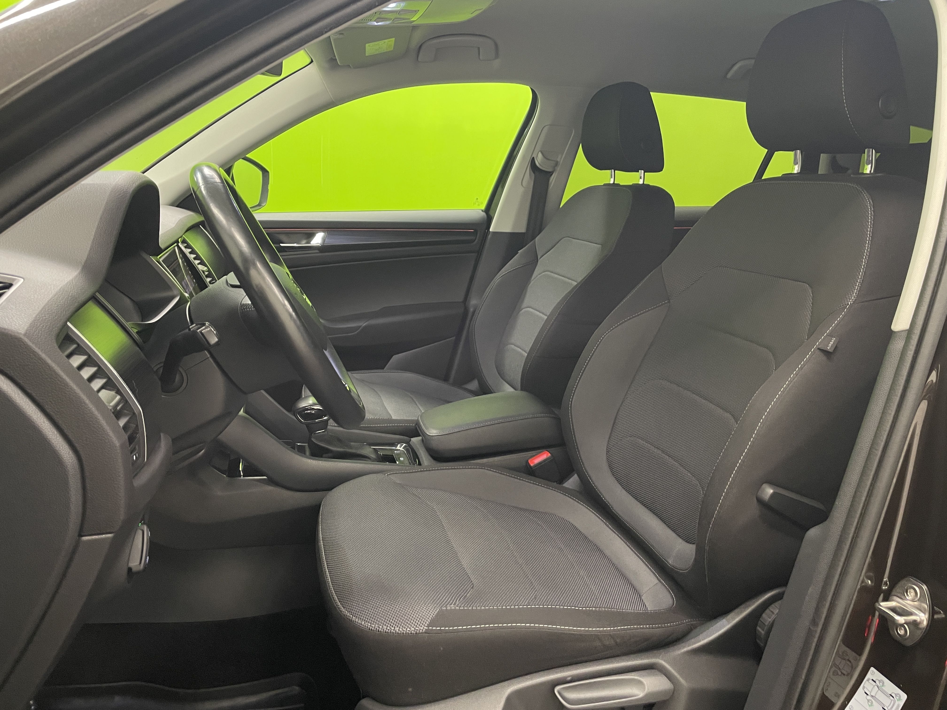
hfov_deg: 67.3
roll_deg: -2.9
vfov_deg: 53.1
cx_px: 474
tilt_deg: -12.2
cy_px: 355
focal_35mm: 26
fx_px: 711
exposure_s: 1/50
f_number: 1.6
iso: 125
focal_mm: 4.2
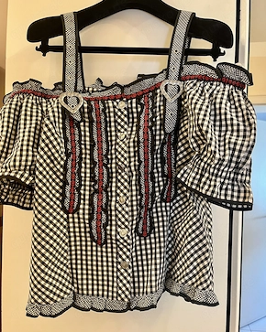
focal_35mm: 28
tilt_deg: -2.0
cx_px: 134
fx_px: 276
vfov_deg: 62.2
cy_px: 172
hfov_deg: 51.5
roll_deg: -1.3
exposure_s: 1/50
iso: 500
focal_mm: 5.1
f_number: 1.6
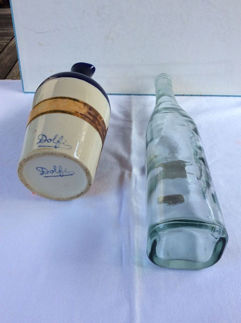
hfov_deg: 44.1
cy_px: 162
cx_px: 120
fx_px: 298
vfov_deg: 56.9
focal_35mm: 32
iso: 32
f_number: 2.4
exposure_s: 1/137
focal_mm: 3.3
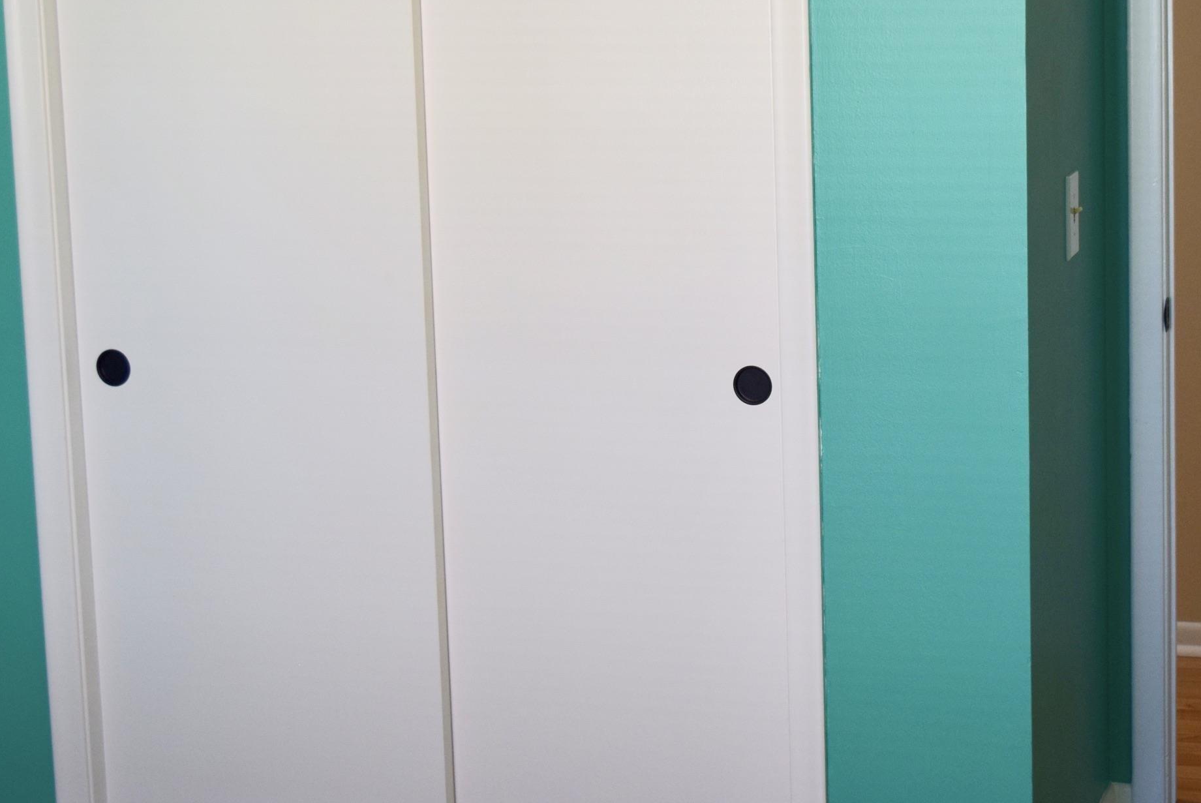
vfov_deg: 17.5
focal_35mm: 78
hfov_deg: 25.8
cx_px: 836
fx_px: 2604
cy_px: 239
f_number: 4.5
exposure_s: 1/50
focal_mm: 32
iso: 400
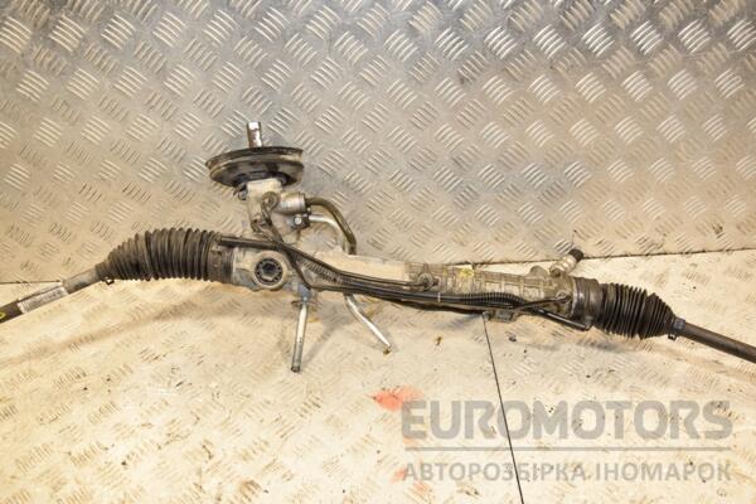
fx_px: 693
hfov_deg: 57.2
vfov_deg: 40.0
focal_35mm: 33
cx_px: 378
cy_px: 252
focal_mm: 22
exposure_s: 1/200
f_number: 5.6
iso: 800
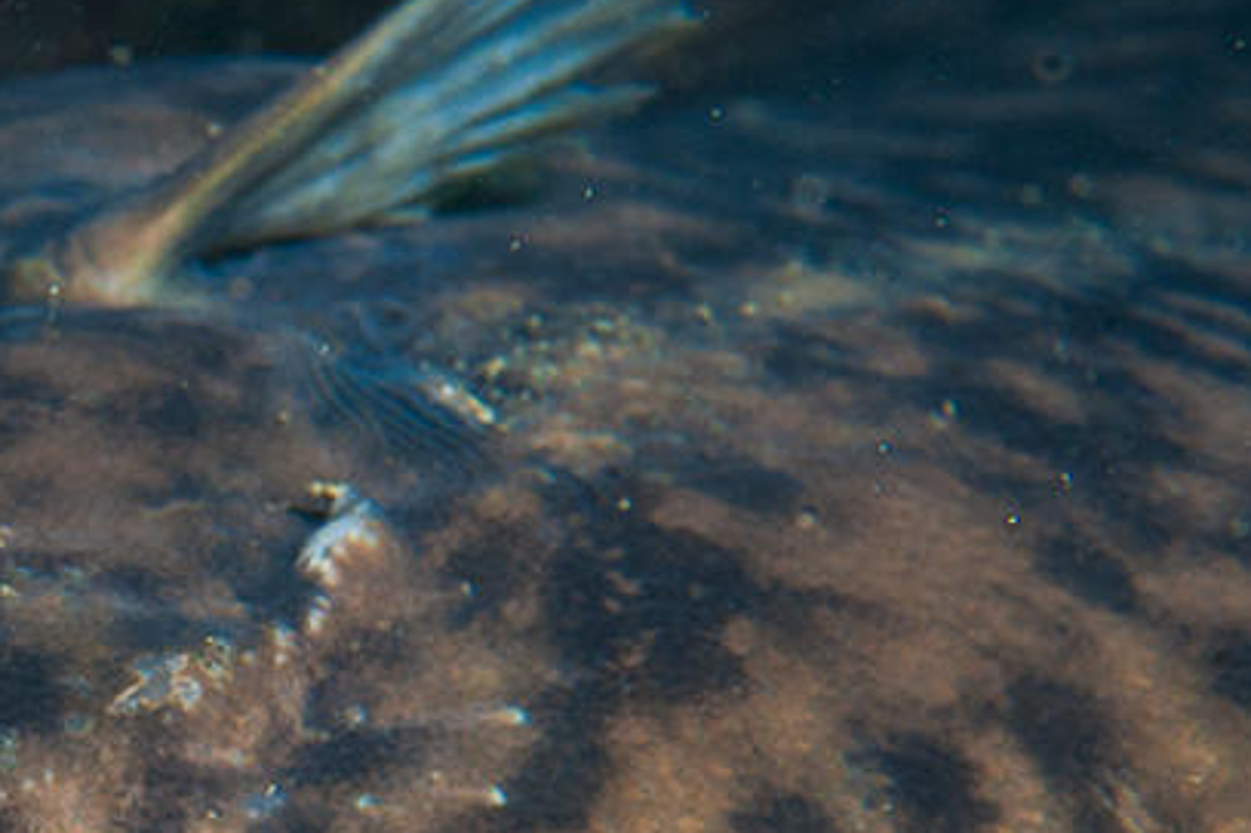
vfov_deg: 6.2
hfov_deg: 9.2
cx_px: -194
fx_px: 7676
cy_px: 979
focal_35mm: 221
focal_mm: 60
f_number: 18
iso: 200
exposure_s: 1/100
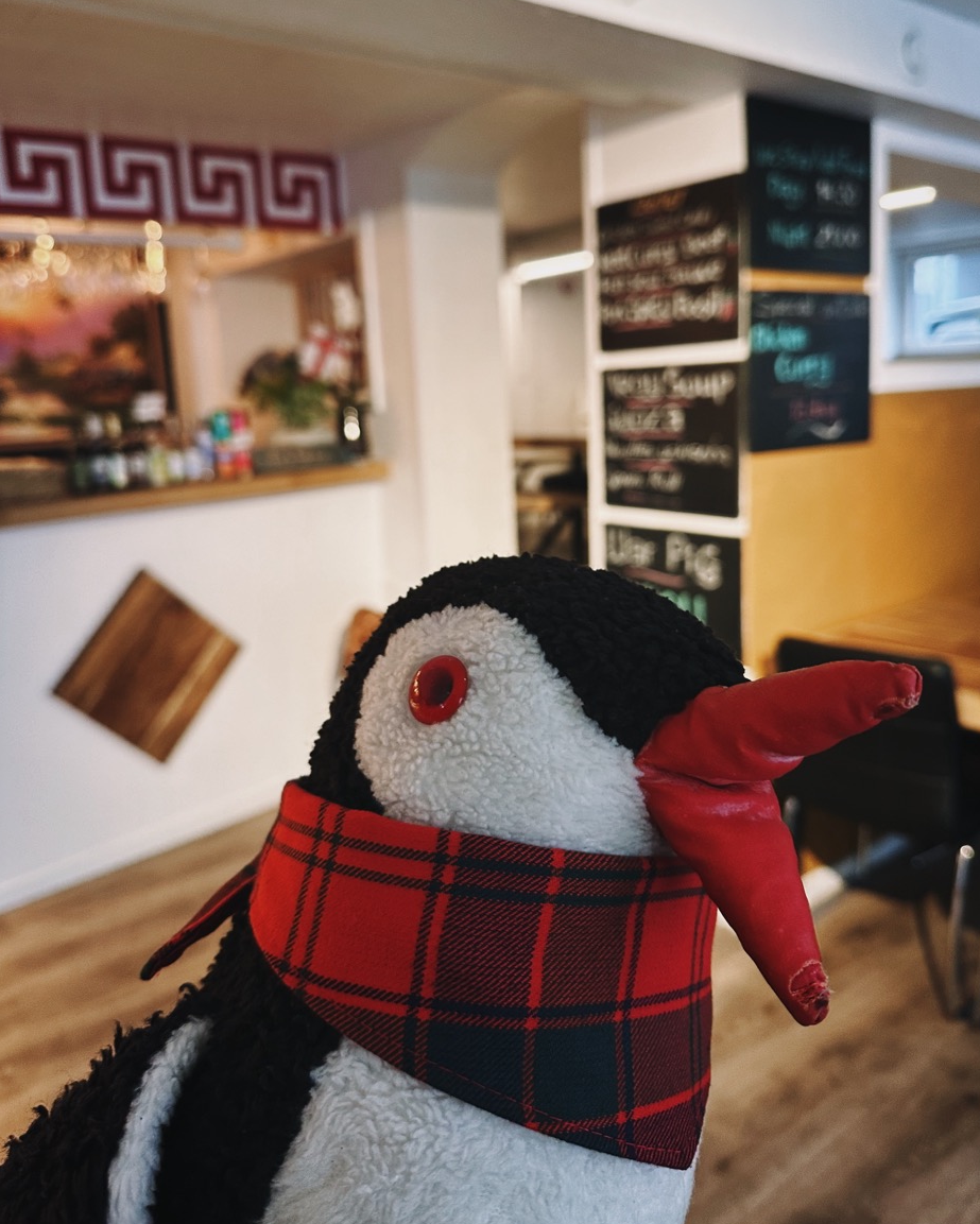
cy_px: 559
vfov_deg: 65.9
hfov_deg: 54.9
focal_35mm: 26
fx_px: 942
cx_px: 508
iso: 200
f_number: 1.78
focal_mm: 6.86
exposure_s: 1/50
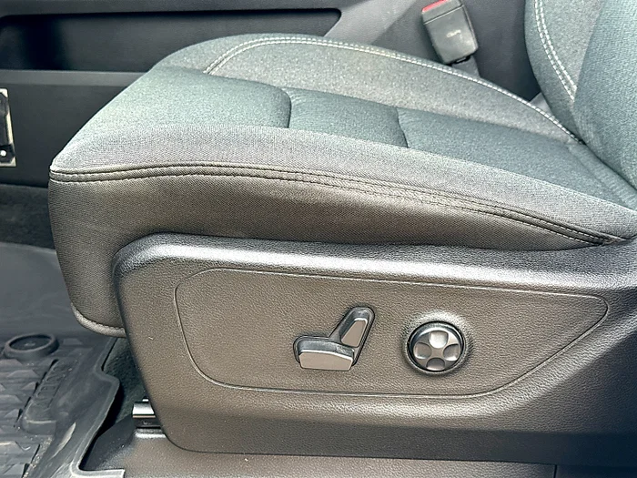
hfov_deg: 39.7
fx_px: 883
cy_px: 239
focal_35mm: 48
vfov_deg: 30.3
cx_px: 318
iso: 64
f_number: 1.78
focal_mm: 6.86
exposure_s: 1/121
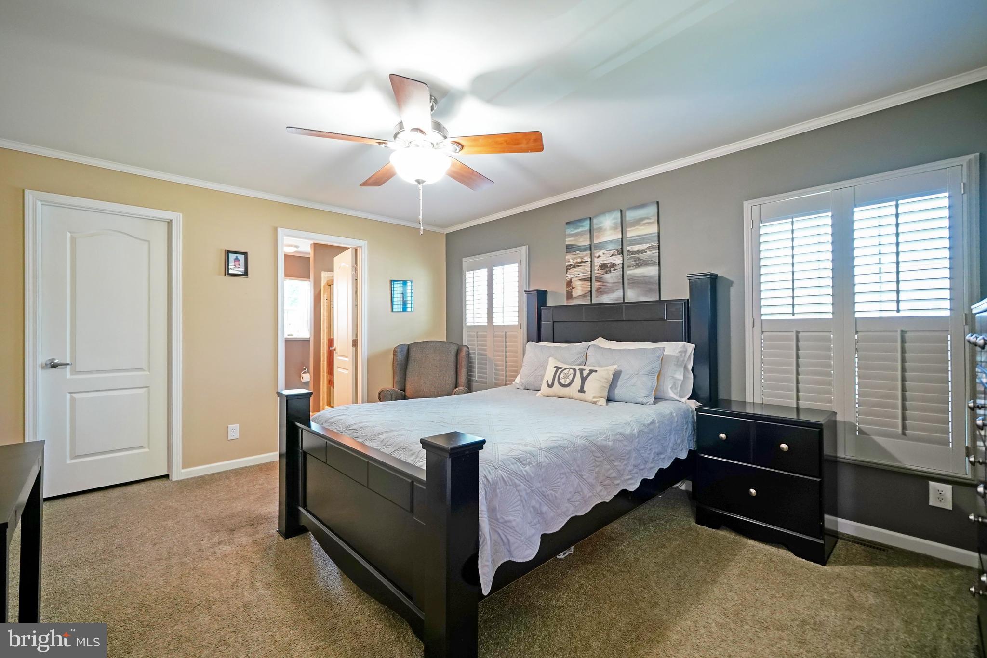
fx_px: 411
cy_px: 329
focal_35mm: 15
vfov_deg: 77.3
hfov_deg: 100.4
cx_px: 494
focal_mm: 10
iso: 800
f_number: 2.8
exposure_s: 1/30
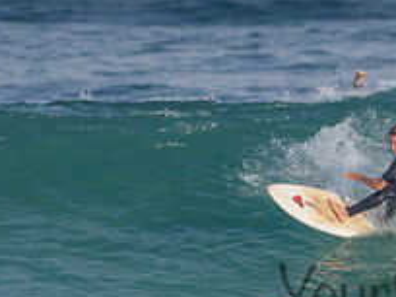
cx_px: 424
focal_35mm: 1675
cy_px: 195
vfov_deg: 0.9
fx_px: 19162
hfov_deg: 1.2
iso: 220
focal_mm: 500
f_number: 5.6
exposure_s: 1/2000
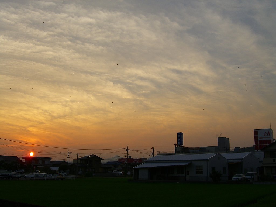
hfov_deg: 49.0
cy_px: 104
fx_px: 303
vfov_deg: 37.7
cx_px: 138
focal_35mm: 38
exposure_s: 1/400
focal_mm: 7.9
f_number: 4
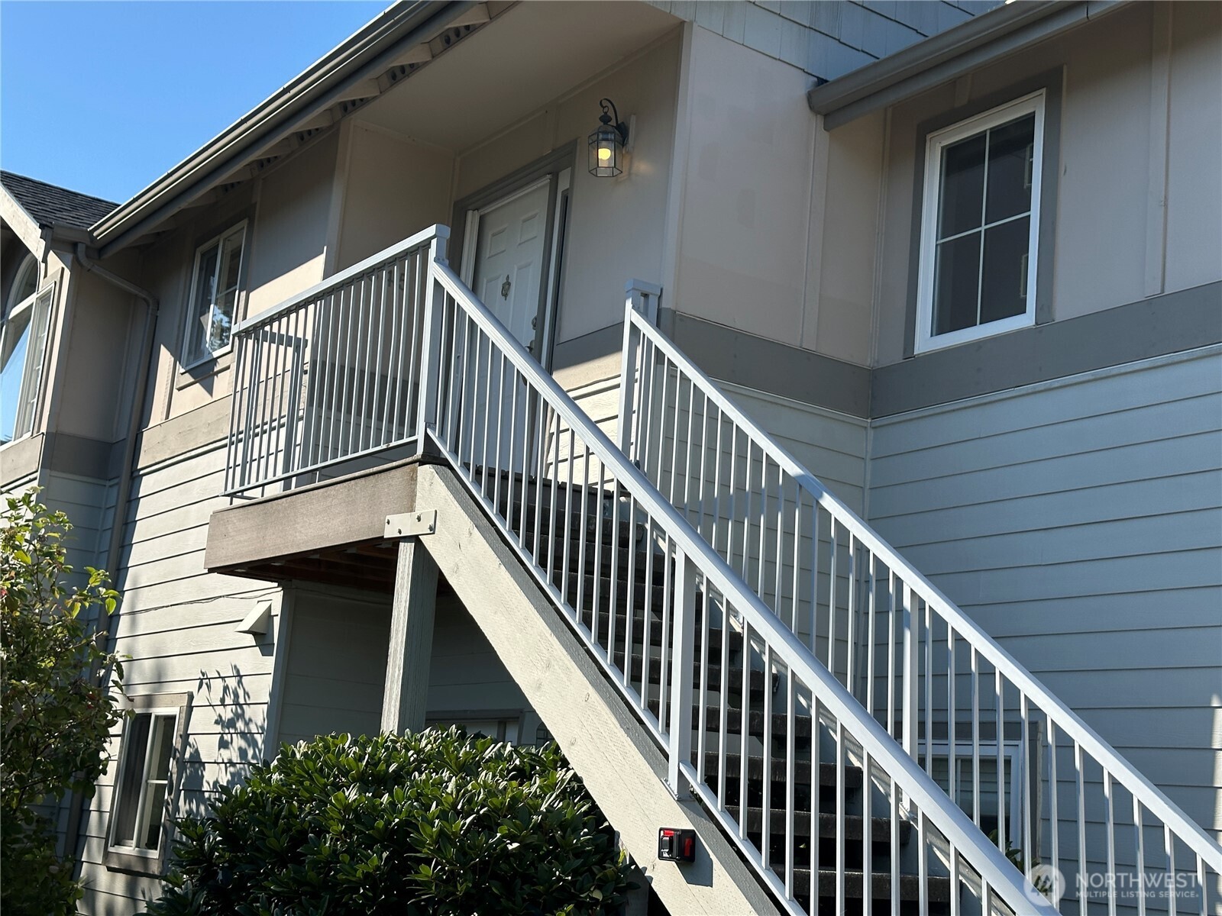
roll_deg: -4.4
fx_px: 1694
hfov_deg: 39.7
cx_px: 611
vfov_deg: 30.3
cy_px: 458
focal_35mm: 48
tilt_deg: +12.1
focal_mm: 6.86
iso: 64
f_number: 1.78
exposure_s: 1/3058
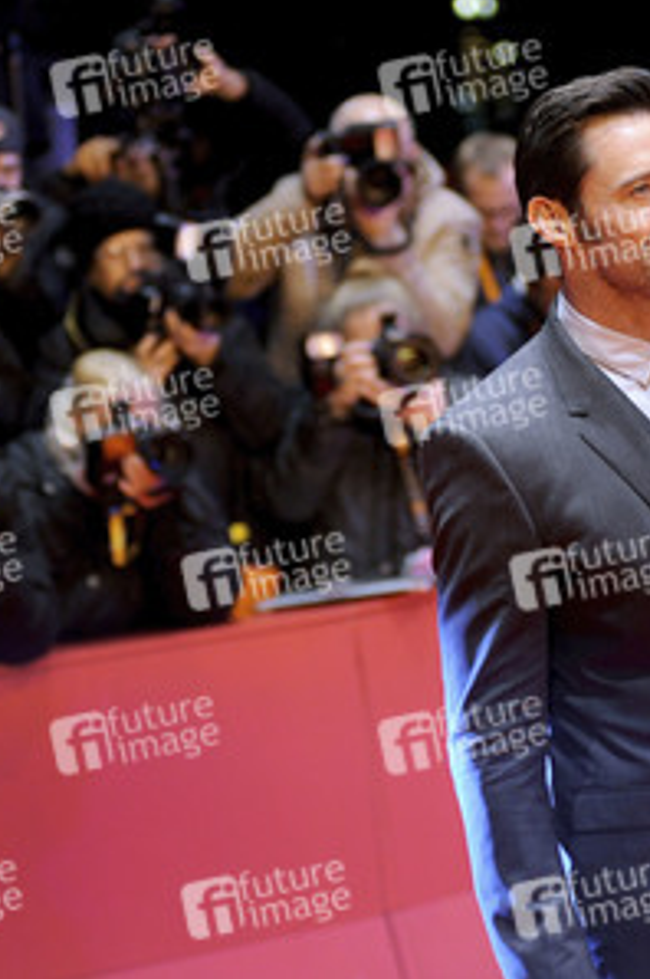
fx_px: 3284
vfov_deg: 16.9
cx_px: 506
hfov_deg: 11.3
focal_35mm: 121
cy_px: 490
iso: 2000
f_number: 2.8
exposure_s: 1/400
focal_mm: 80
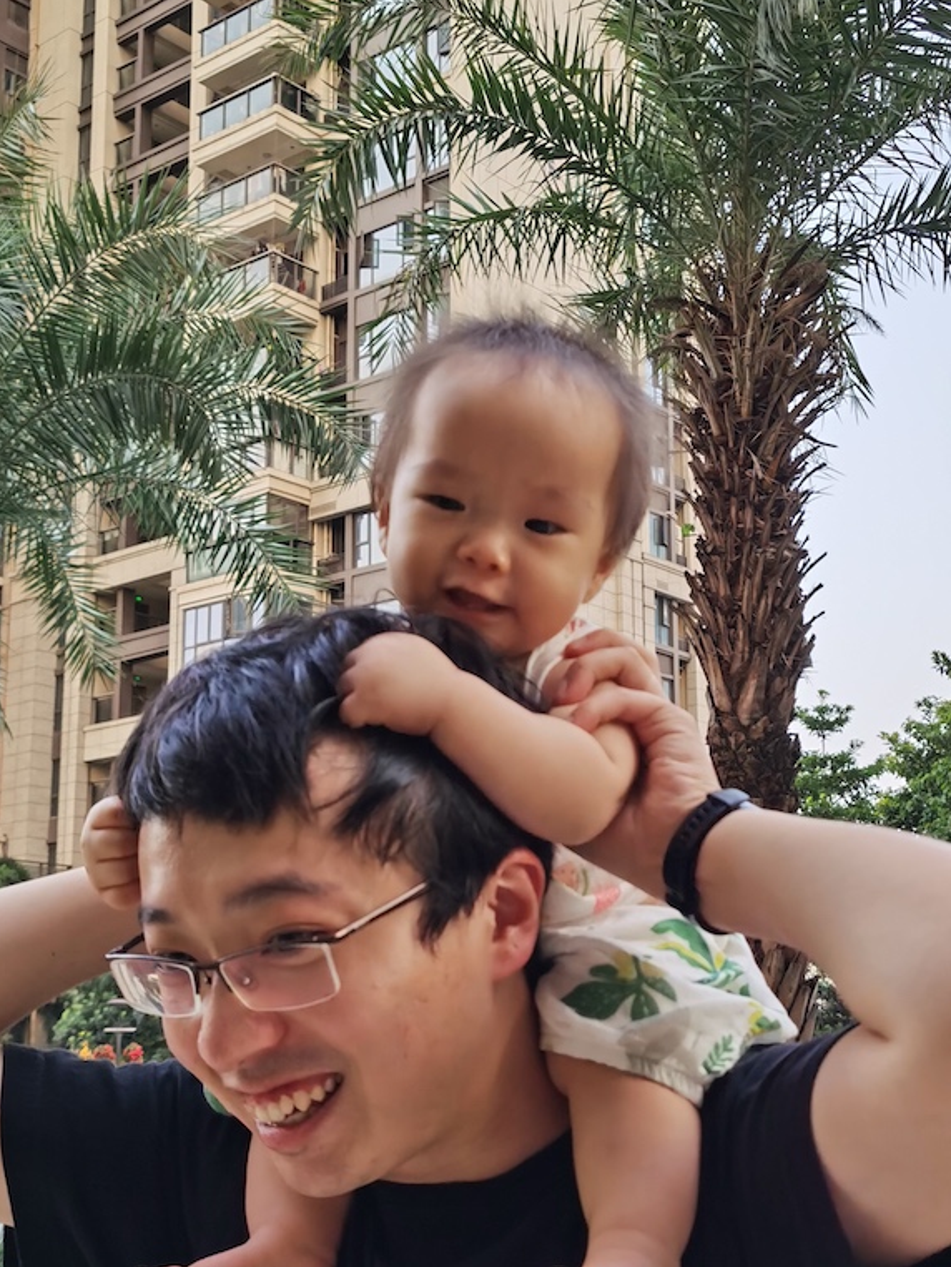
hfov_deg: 28.5
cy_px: 710
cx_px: 545
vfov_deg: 37.4
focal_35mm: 51
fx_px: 1867
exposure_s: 1/158
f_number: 1.6
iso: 50
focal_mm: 5.56
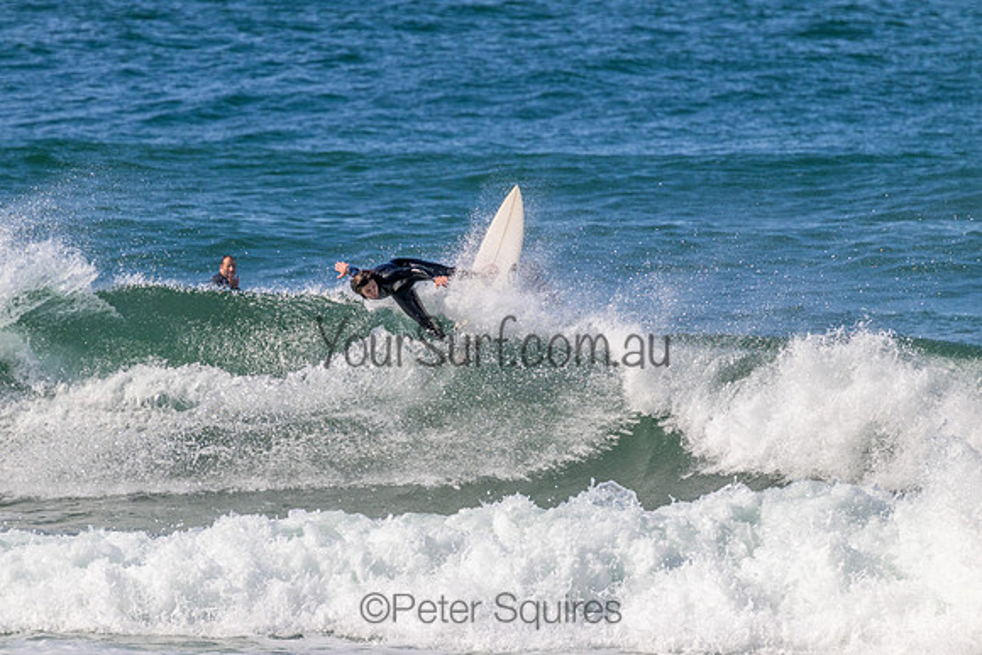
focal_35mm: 800
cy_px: 328
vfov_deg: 1.7
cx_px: 491
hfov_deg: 2.6
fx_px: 21826
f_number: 11
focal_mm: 800
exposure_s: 1/2000
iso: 1100
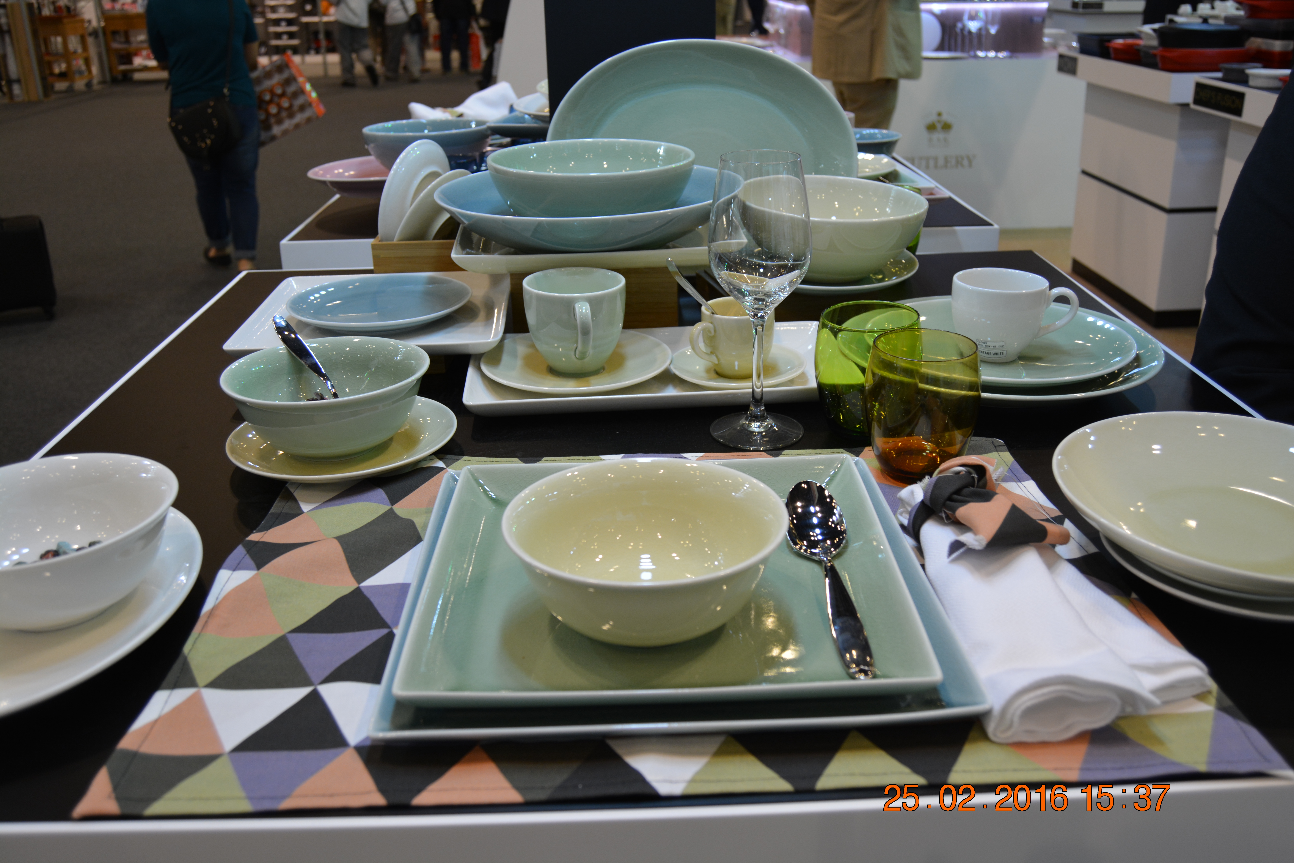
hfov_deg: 61.9
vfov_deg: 43.6
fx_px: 1078
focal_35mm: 30
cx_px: 647
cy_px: 432
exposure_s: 1/80
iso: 400
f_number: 4.5
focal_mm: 20
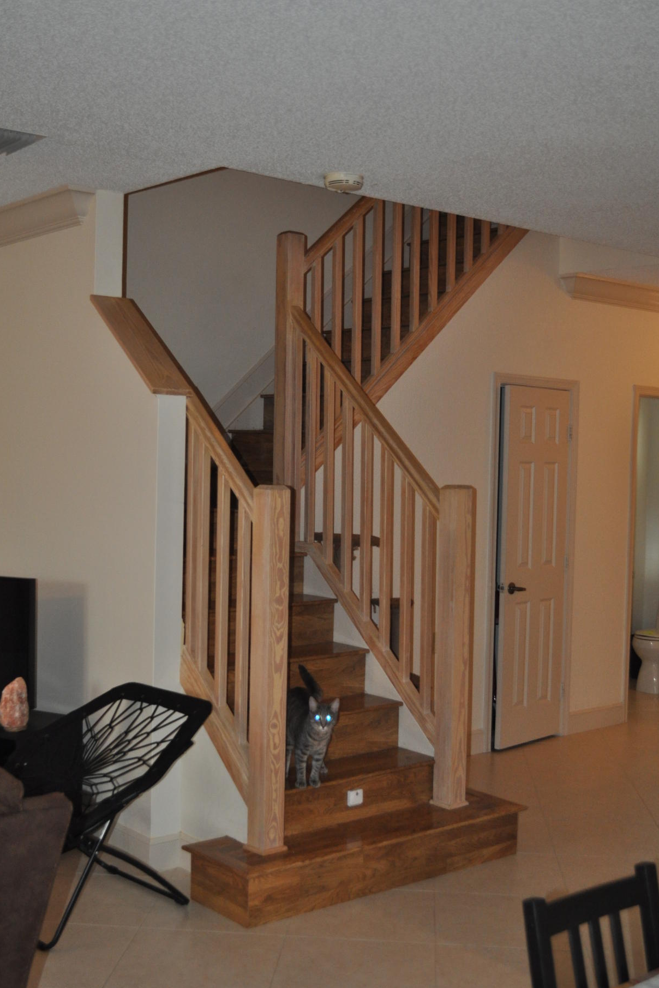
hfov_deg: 31.2
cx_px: 326
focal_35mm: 43
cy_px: 501
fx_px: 1181
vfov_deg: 45.4
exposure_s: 1/60
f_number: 4.2
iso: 800
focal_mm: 26
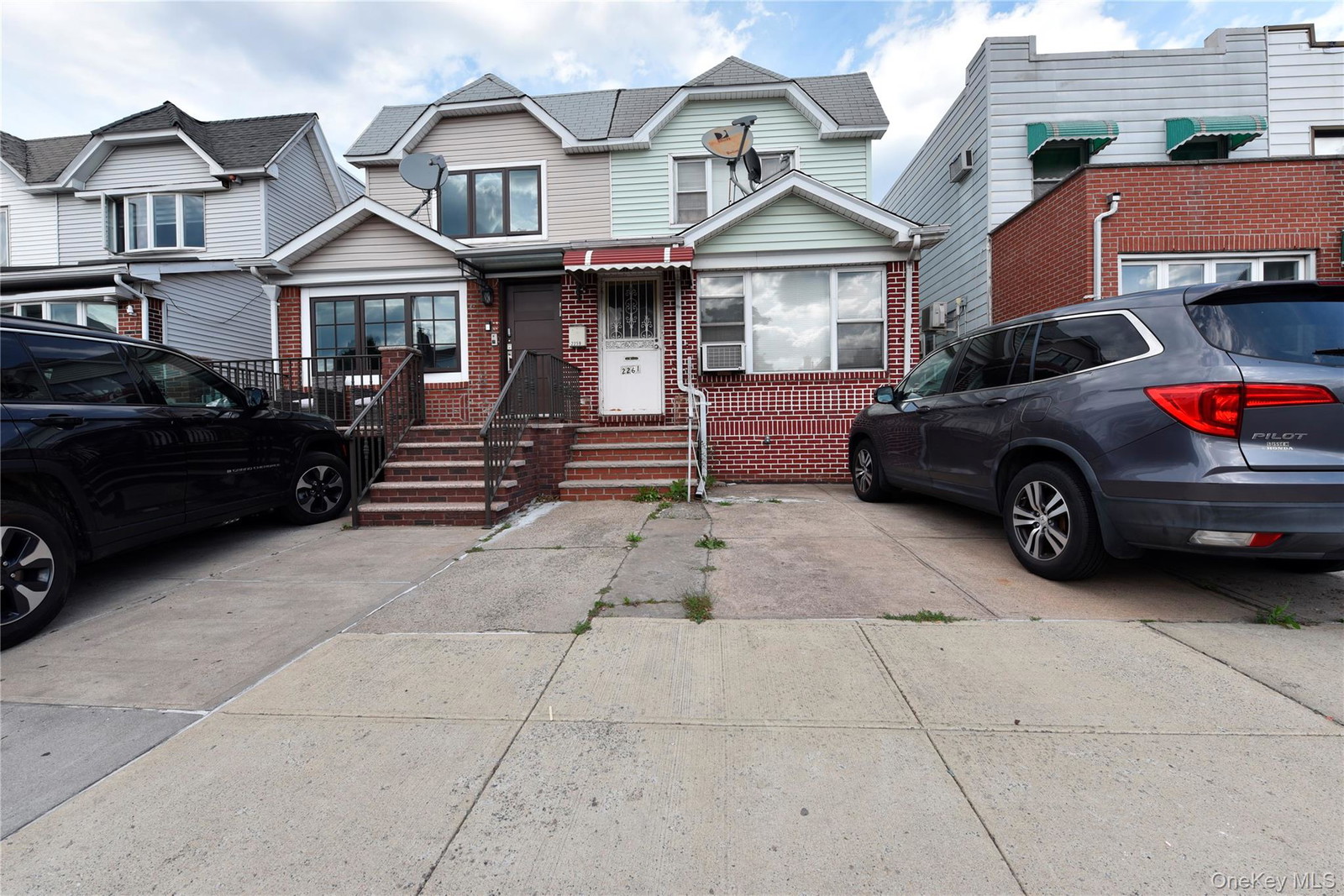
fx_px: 523
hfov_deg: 104.2
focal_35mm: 14
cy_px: 448
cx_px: 672
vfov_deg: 81.2
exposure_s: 1/250
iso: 200
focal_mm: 14
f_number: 8
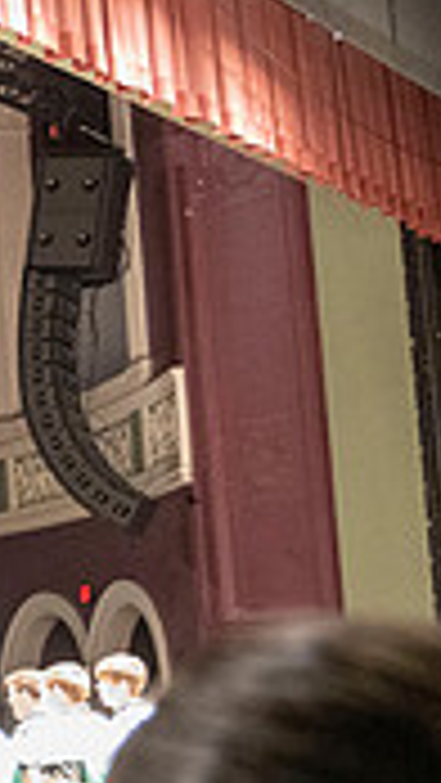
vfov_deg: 25.2
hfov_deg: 10.9
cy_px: 488
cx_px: -778
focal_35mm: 84
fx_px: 1745
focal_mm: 24
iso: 6400
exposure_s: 1/40
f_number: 4
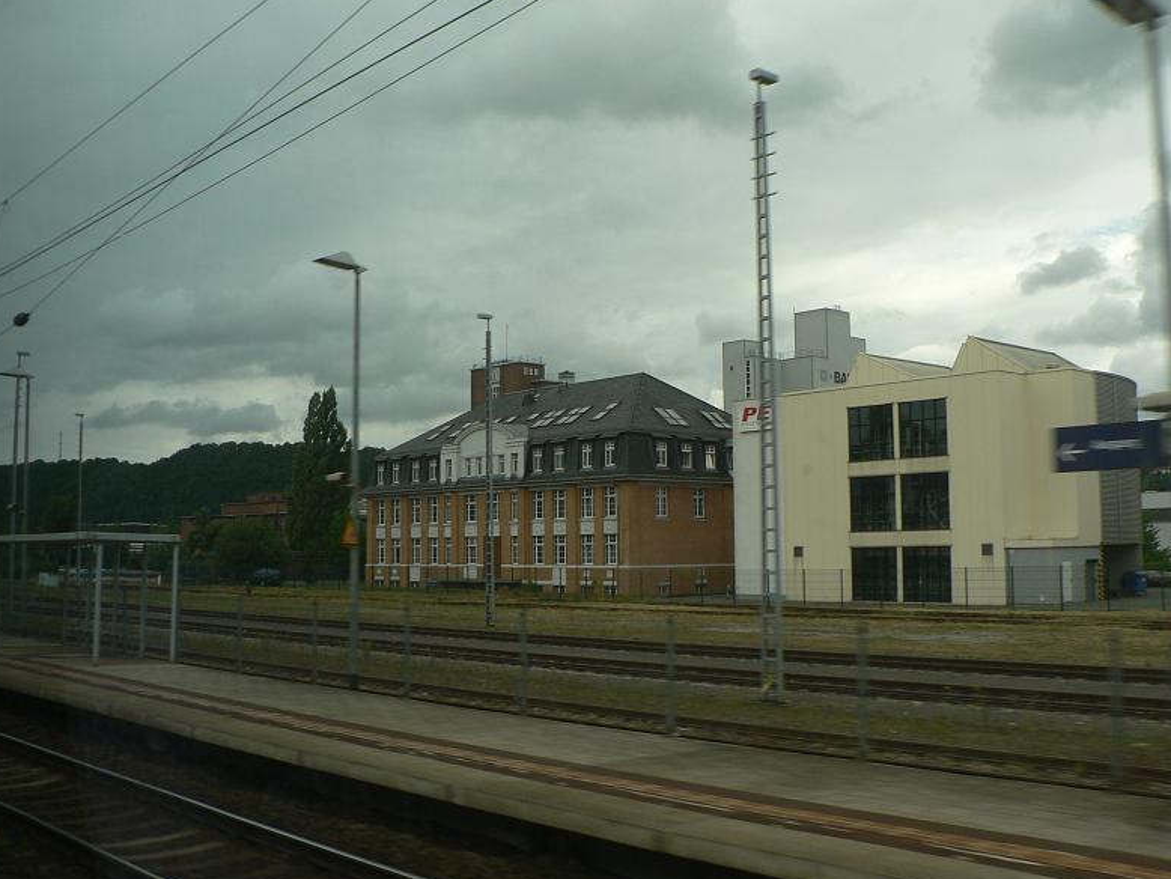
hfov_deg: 50.1
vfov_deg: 38.7
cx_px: 581
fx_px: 1252
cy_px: 436
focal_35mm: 37
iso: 80
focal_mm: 6
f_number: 4
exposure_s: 1/250
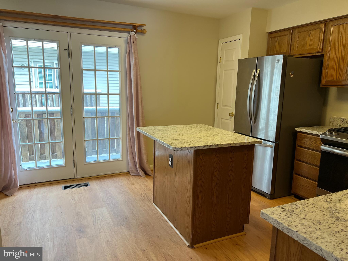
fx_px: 261
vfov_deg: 53.1
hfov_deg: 67.3
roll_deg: -1.4
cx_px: 174
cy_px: 130
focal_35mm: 26
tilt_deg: -11.2
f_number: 1.5
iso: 125
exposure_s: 1/120
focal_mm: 5.7
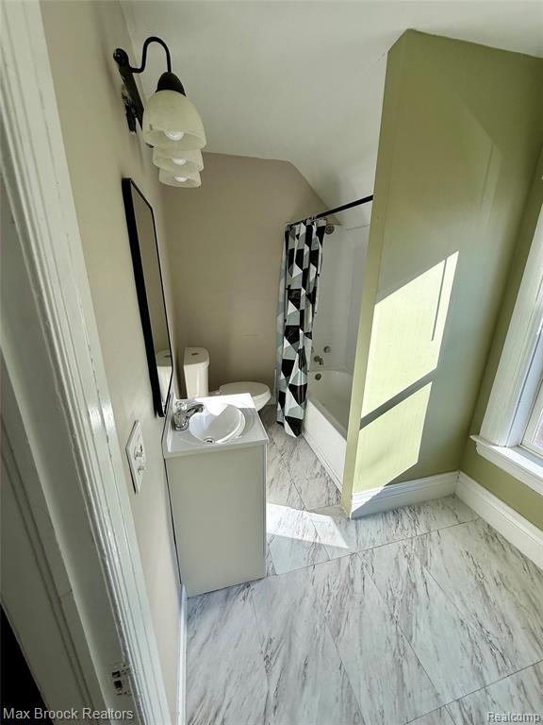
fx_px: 293
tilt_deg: -17.9
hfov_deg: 85.7
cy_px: 362
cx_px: 272
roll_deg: -0.4
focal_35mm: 14
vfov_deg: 102.1
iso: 64
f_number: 2.2
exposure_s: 1/279
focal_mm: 2.22
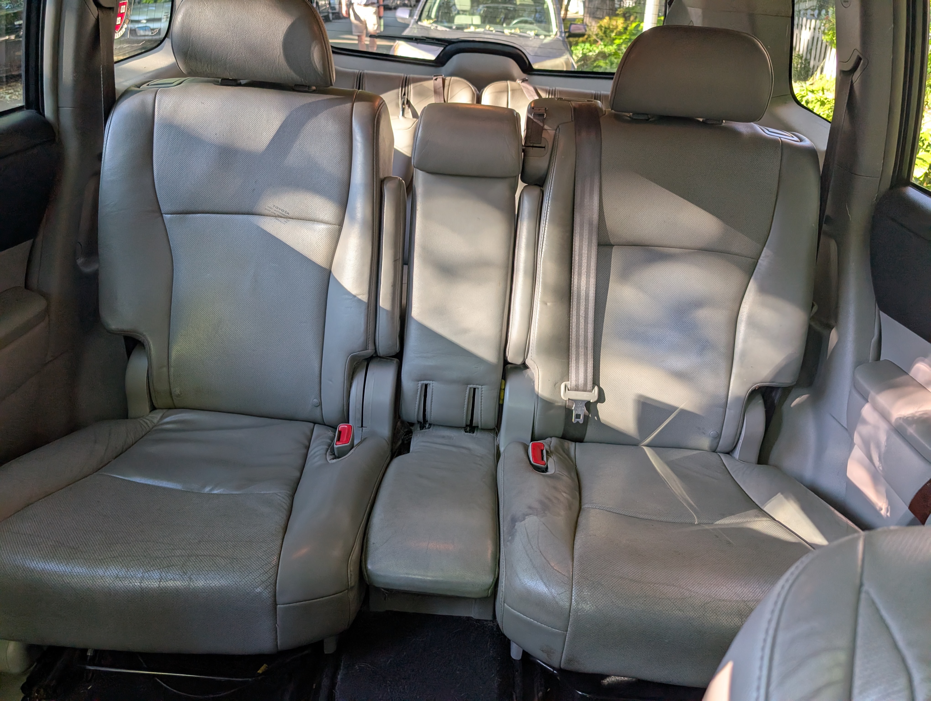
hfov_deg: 71.5
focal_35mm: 24
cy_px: 350
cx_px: 466
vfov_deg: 56.9
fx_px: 646
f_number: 1.68
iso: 574
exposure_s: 1/282
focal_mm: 6.9
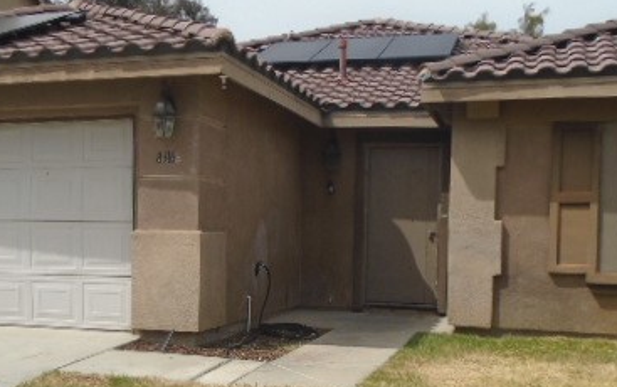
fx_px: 808
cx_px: 277
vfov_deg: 26.6
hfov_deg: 41.8
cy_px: 289
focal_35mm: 48
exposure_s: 1/250
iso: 100
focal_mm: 4.6
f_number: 8
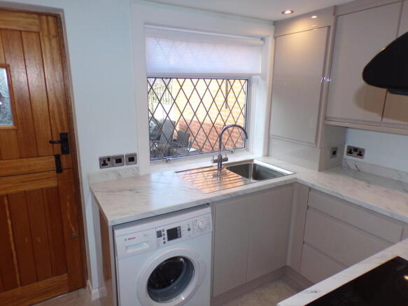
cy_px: 153
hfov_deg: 71.6
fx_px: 283
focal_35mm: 24
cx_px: 204
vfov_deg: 56.8
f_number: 3
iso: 100
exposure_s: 1/70
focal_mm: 4.3
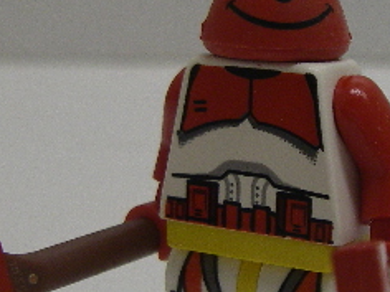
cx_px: 276
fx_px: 1160
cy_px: 129
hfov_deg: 19.0
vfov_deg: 14.4
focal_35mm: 103
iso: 160
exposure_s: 1/50
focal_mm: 6.3
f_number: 3.3
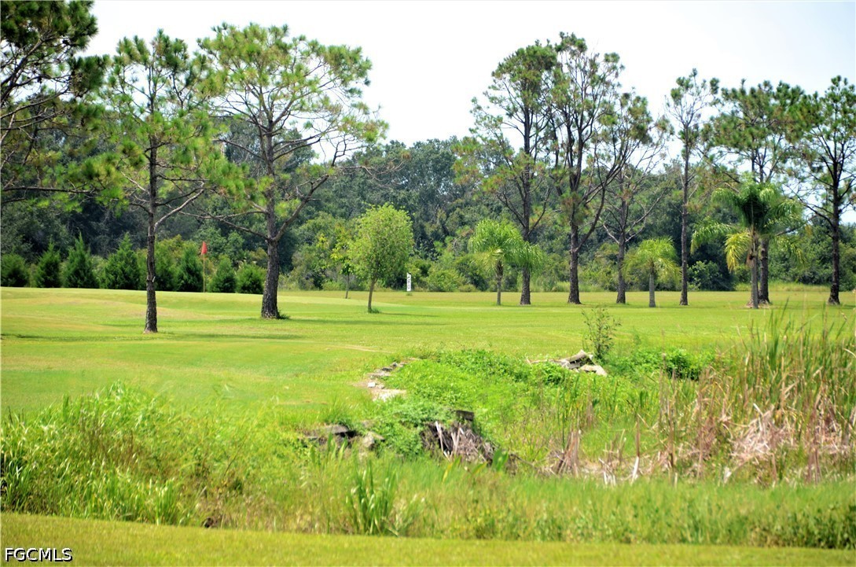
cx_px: 428
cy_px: 284
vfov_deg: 5.9
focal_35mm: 232
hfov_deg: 8.9
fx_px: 5516
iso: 100
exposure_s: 1/125
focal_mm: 155
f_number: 6
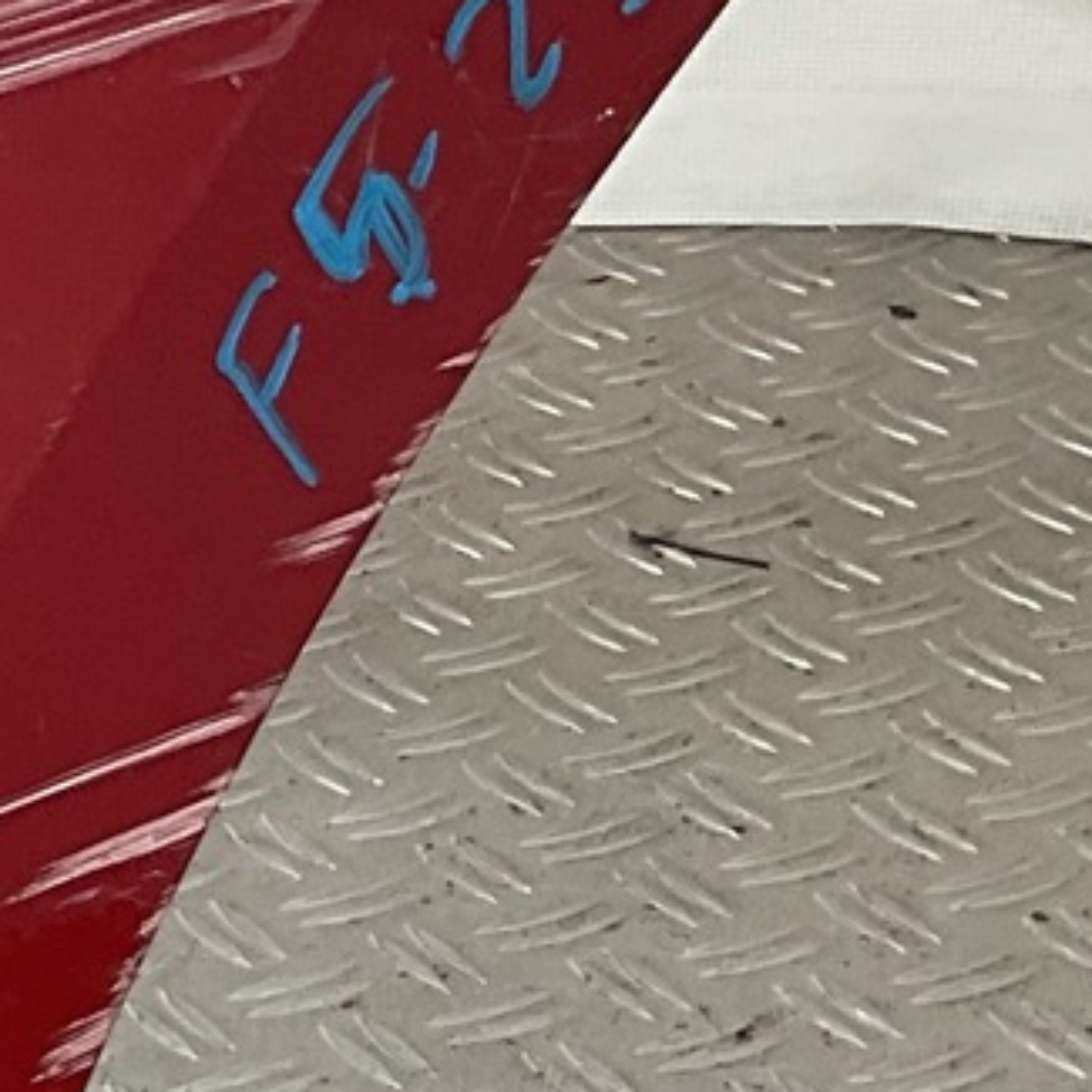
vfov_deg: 10.9
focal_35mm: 159
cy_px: 1099
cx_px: -1707
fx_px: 5675
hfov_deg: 9.5
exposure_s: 1/100
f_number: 1.8
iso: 16
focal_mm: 3
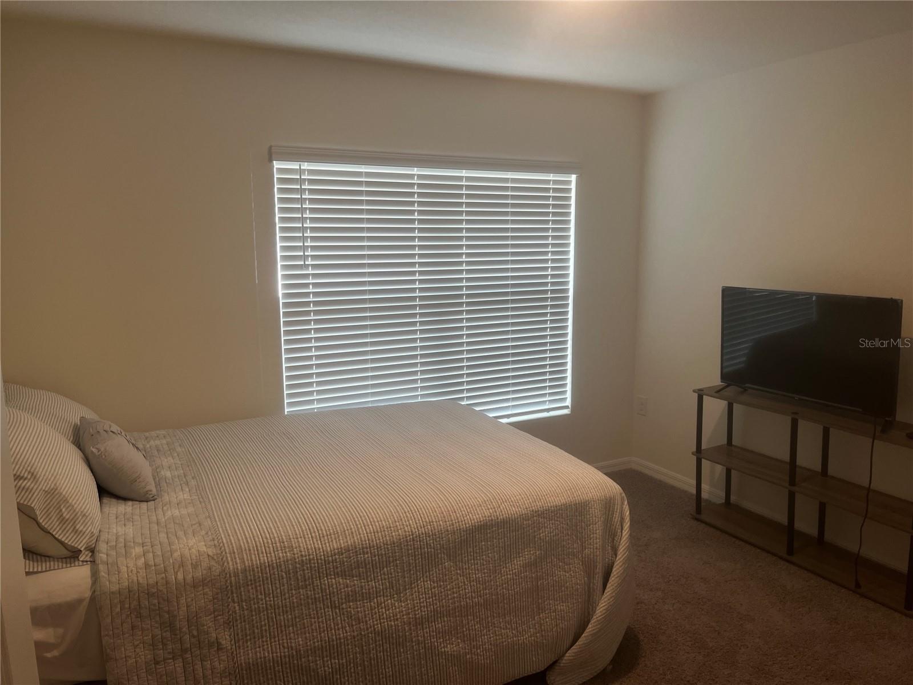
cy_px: 342
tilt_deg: -8.9
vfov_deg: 53.1
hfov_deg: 67.3
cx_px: 456
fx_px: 686
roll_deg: +0.6
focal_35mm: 26
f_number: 1.6
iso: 80
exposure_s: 1/60
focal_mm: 5.1
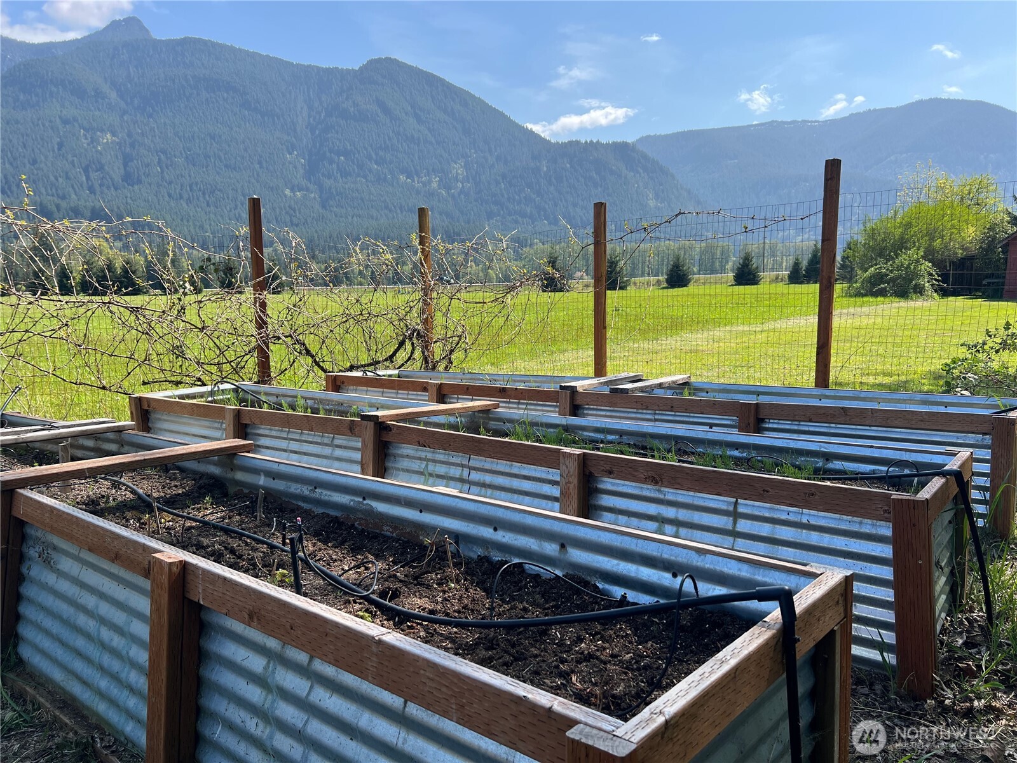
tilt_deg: -8.7
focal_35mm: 26
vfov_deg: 53.1
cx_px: 508
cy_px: 382
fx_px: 764
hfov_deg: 67.3
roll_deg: +1.1
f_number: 1.5
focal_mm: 5.7
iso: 50
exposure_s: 1/1621
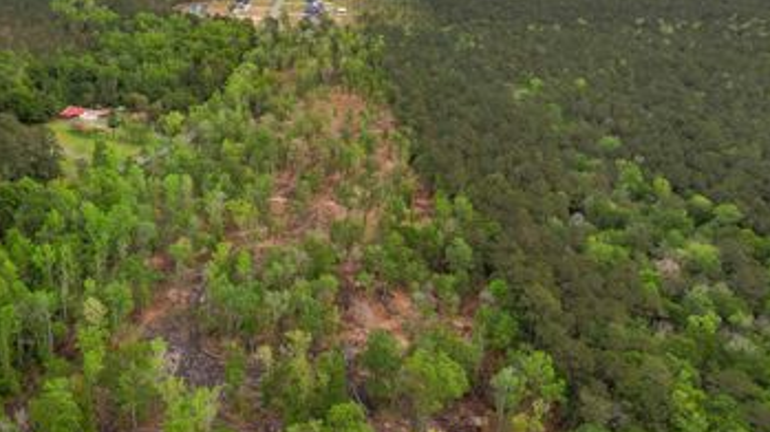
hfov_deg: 58.0
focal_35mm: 33
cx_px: 247
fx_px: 674
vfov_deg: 35.5
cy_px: 188
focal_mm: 8.38
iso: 110
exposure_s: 1/320
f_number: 2.8
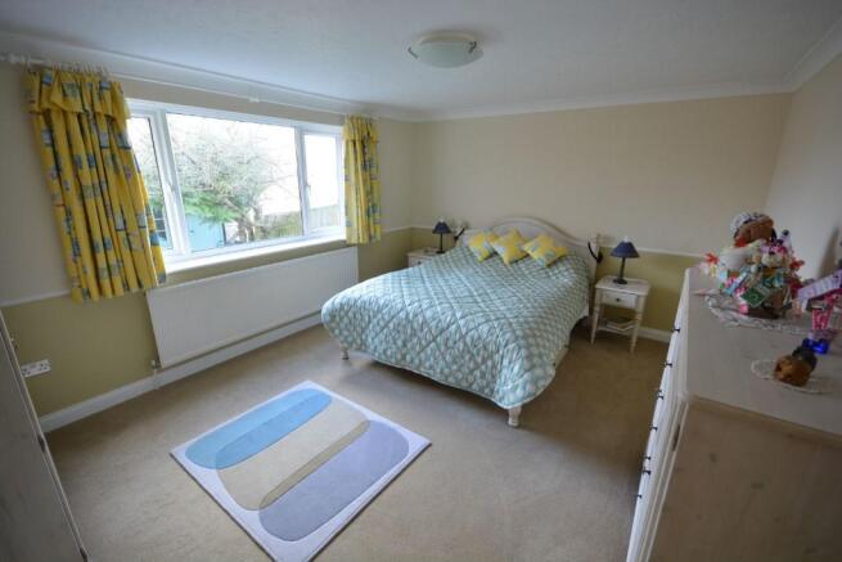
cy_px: 281
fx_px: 351
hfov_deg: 100.4
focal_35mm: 15
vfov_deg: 77.4
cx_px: 421
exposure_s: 1/25
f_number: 6.3
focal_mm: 10
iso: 400
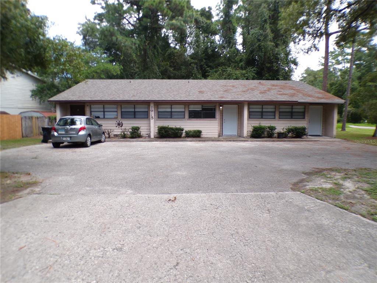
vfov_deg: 56.8
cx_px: 188
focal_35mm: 24
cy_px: 142
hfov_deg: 71.6
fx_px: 261
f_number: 3
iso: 100
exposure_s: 1/320
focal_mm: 4.3
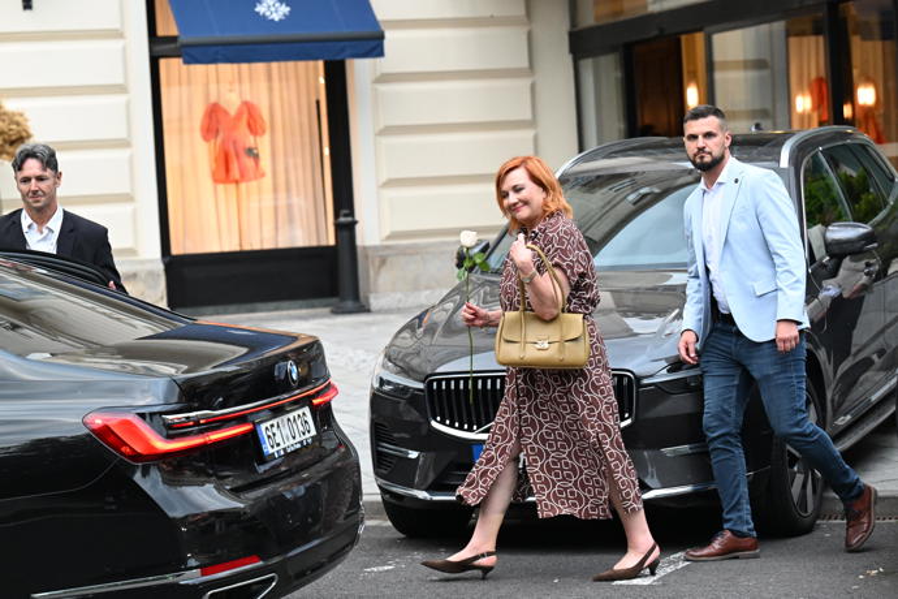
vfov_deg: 13.8
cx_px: 449
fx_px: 2469
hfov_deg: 20.6
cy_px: 300
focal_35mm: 99
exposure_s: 1/500
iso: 5000
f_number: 4.5
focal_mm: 99
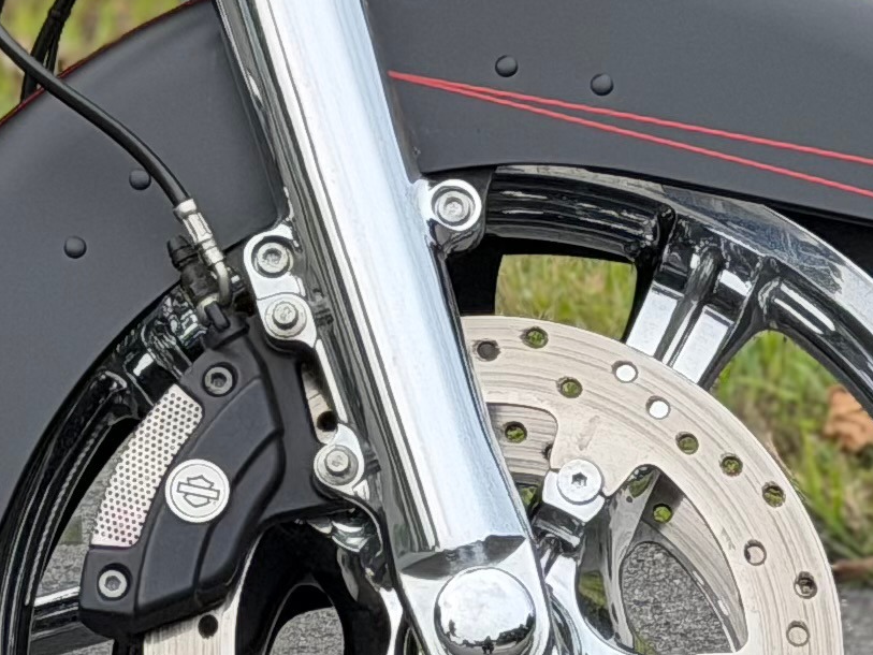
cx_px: -421
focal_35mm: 238
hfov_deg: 8.2
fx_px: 6003
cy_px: -172
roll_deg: +0.4
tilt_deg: -10.9
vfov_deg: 6.2
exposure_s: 1/400
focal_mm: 6.76
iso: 80
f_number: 1.78
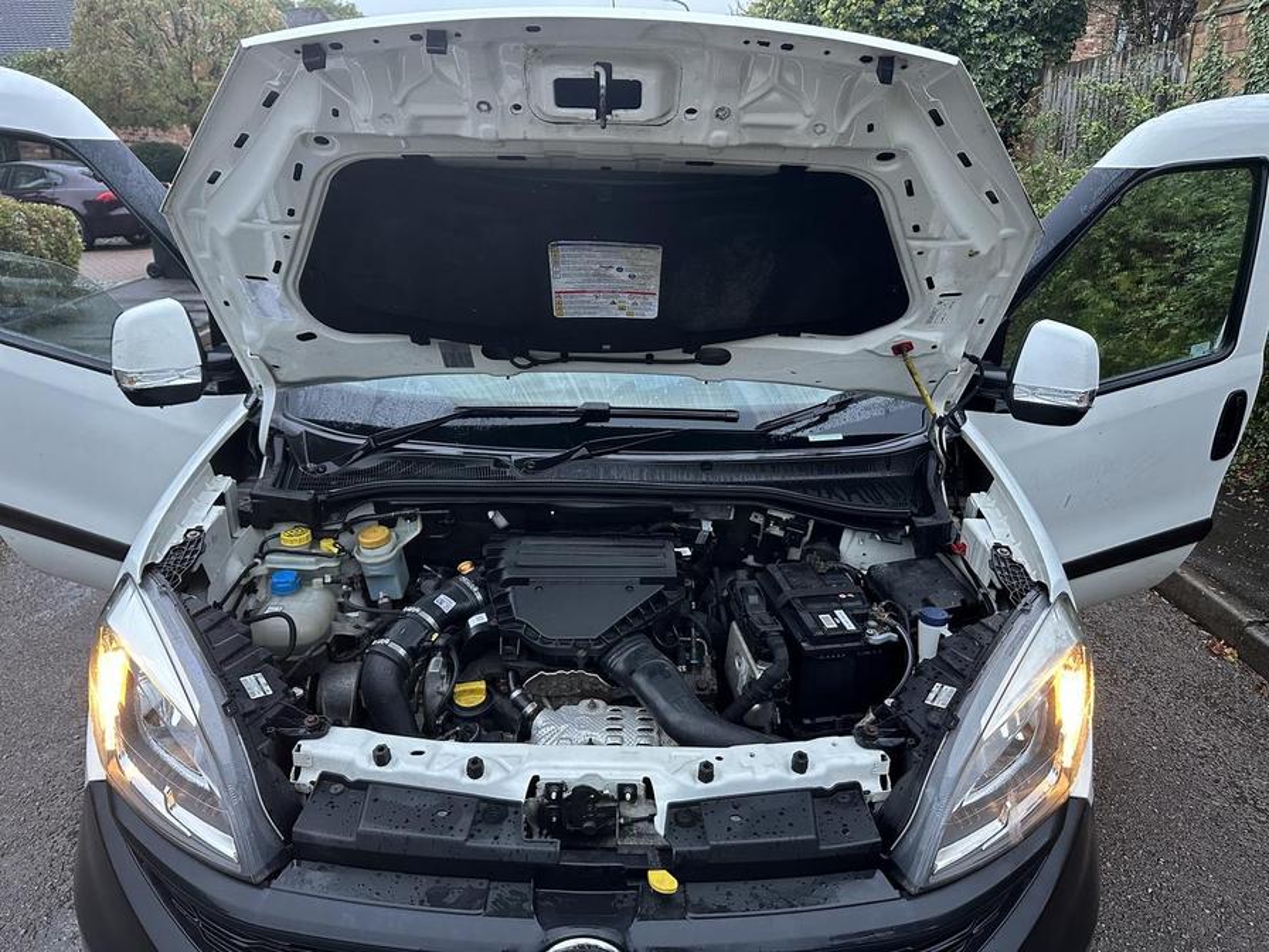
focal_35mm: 24
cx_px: 634
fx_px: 880
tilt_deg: -18.7
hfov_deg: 71.6
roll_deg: -0.9
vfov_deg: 56.8
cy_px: 476
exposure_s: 1/50
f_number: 1.78
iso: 400
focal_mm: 6.86
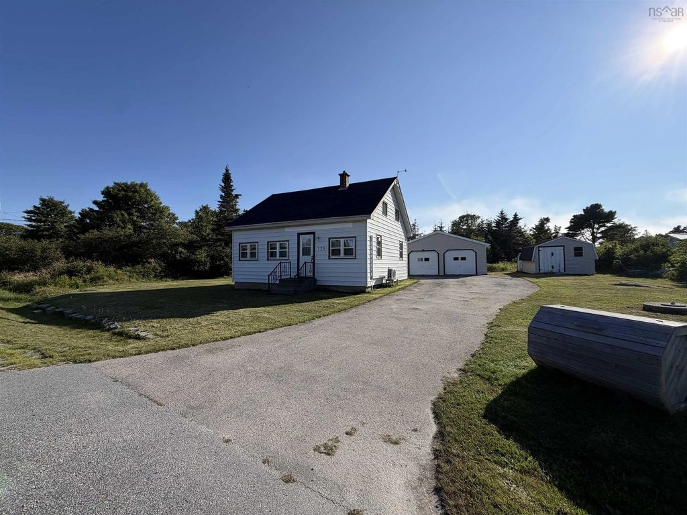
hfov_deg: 102.1
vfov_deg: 85.7
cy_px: 258
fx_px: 278
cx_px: 344
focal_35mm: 14
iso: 20
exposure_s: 1/1125
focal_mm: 2.22
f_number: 2.2
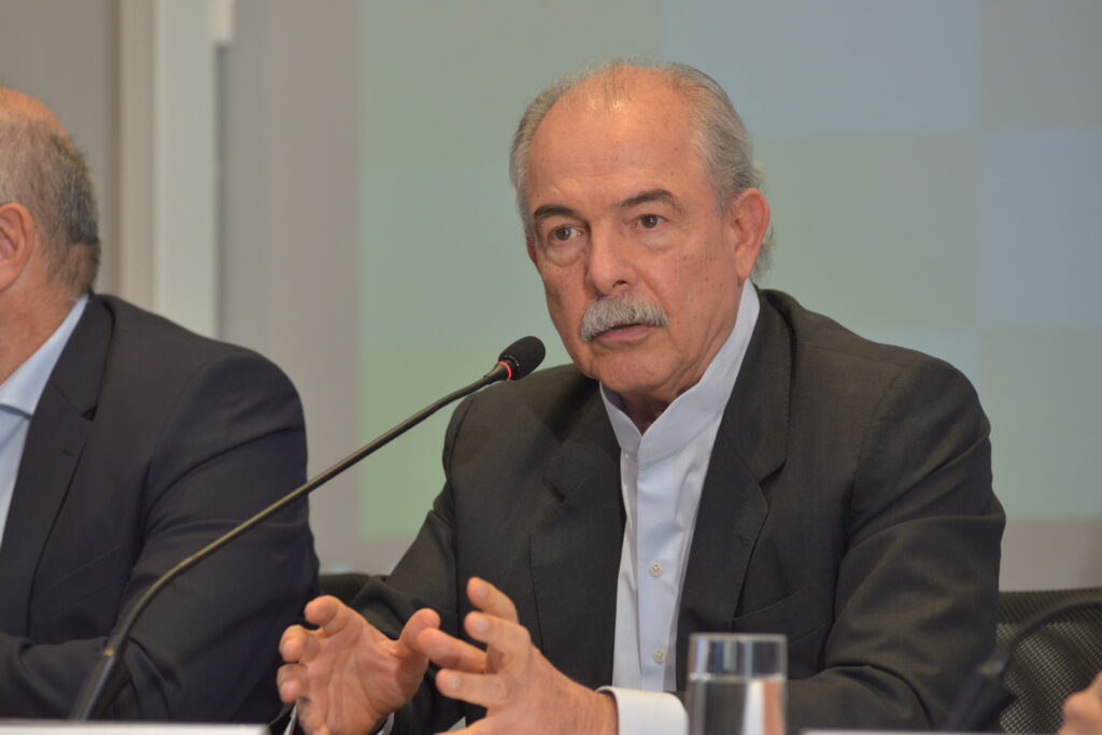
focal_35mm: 180
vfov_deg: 7.6
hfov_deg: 11.4
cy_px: 368
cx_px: 551
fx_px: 5510
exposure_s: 1/200
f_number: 5
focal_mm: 180
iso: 1600
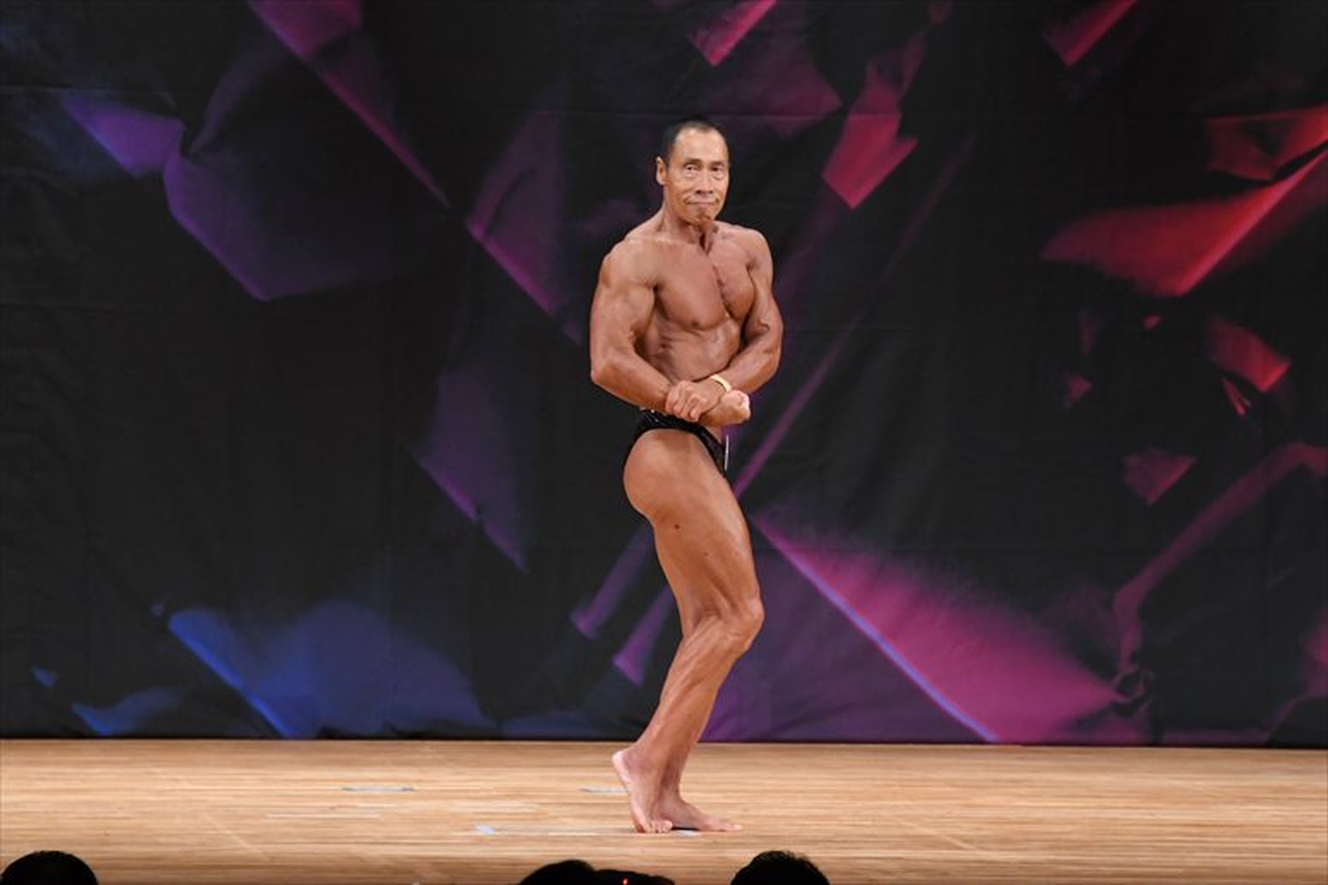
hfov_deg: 7.6
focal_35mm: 270
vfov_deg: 5.1
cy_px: 442
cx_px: 664
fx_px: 9955
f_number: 5.6
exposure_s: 1/400
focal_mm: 180
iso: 3200
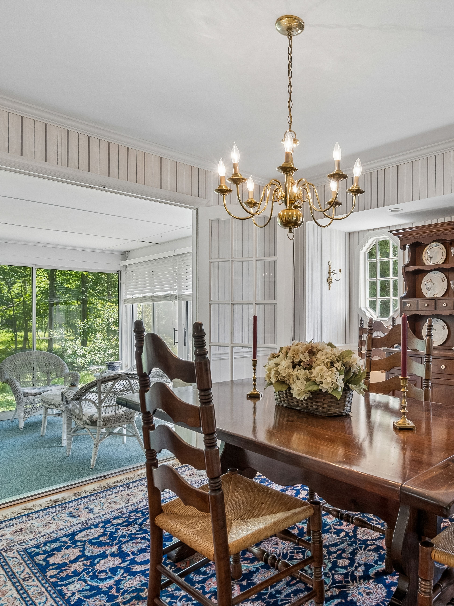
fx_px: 420
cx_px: 321
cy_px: 311
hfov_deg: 55.0
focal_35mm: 24
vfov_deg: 71.6
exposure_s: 1/50
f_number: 8
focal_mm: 16
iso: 640
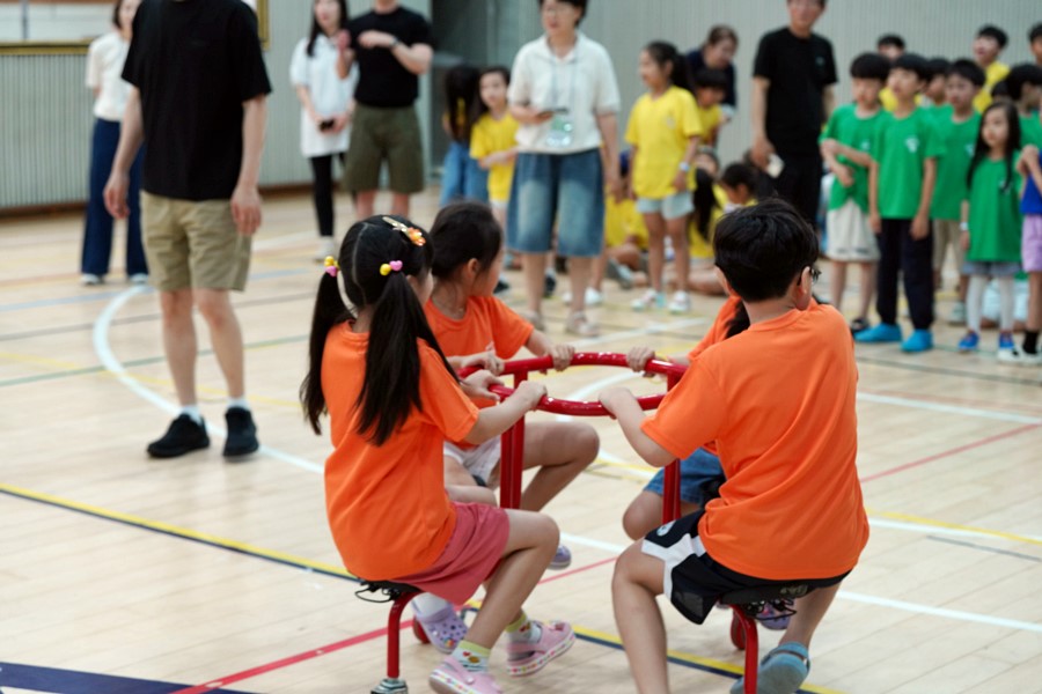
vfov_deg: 19.5
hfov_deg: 28.8
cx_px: 521
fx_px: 2026
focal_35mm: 70
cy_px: 347
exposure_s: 1/160
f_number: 4
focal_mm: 70
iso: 1250
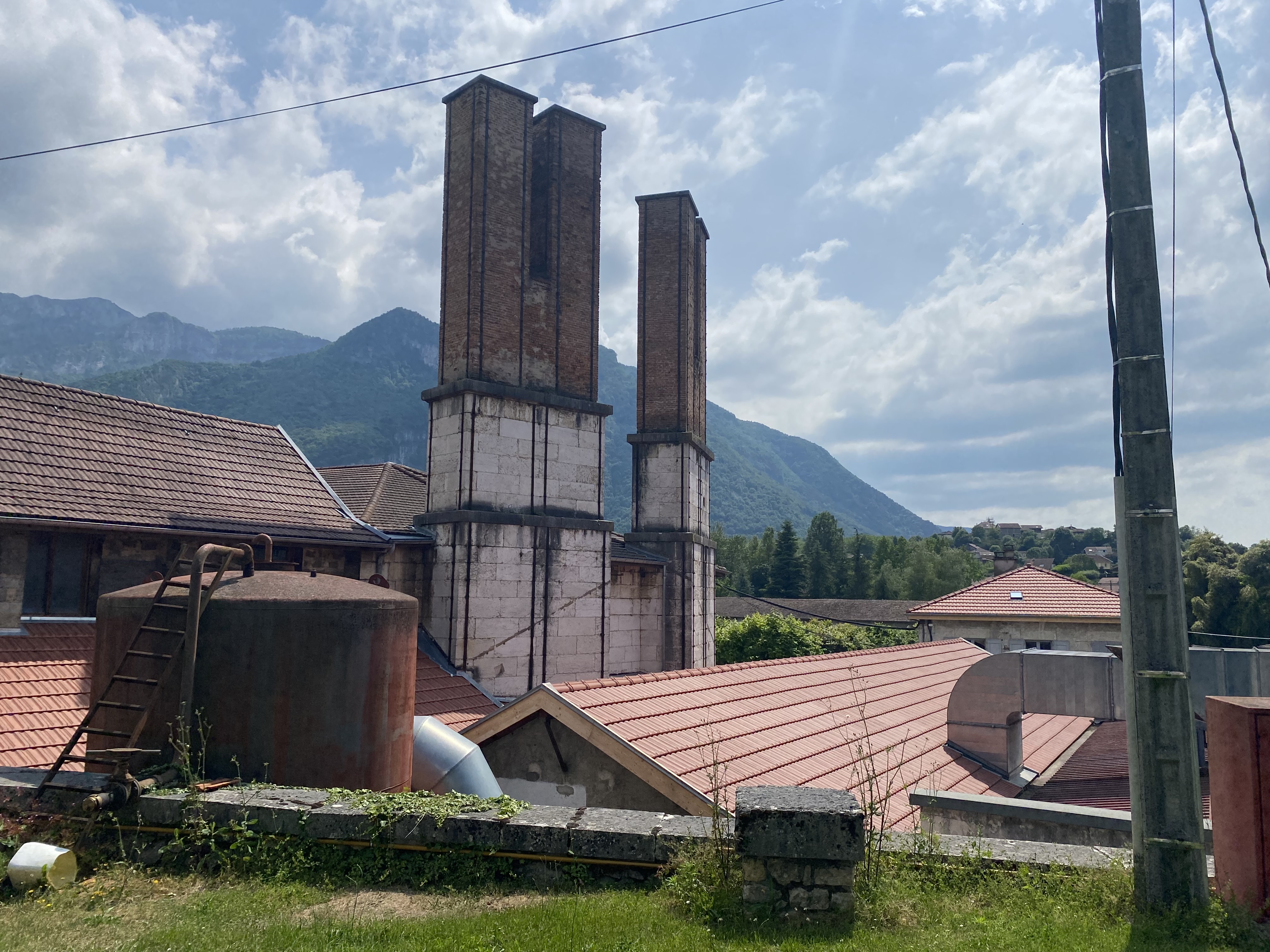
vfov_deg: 53.1
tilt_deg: +6.3
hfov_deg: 67.3
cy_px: 476
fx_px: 954
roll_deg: -0.7
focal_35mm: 26
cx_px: 635
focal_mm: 4.25
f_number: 1.8
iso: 32
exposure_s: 1/7692
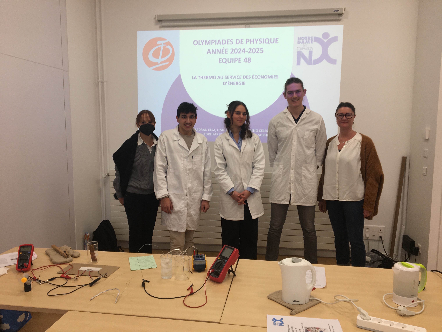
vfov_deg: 48.2
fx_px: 370
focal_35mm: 29
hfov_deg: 61.7
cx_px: 221
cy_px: 166
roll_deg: +0.0
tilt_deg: -7.4
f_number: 2.2
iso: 32
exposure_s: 1/50
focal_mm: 4.15
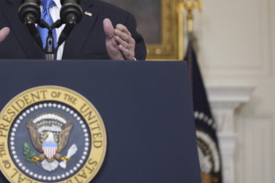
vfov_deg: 11.1
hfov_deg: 16.5
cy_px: 48
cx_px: 47
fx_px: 939
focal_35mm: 123
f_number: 2.8
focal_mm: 70
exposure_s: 1/250
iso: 2000
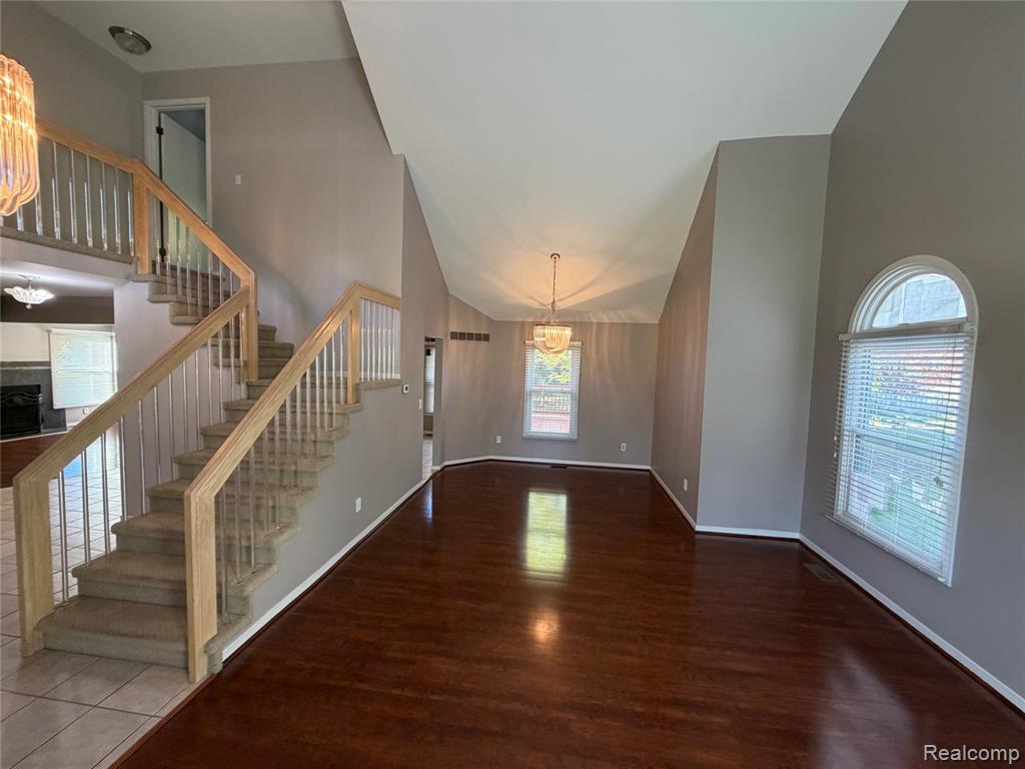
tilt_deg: -3.1
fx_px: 415
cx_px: 512
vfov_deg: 85.7
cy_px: 384
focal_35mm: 14
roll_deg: -1.7
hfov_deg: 102.1
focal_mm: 2.22
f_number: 2.2
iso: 200
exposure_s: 1/60
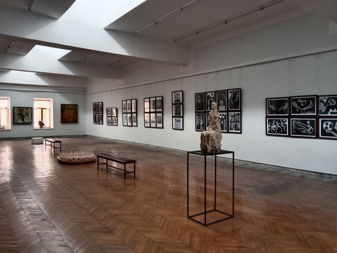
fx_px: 263
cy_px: 126
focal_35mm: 27
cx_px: 168
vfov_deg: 51.4
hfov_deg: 65.3
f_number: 2.2
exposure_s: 1/25
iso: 533
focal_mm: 3.65
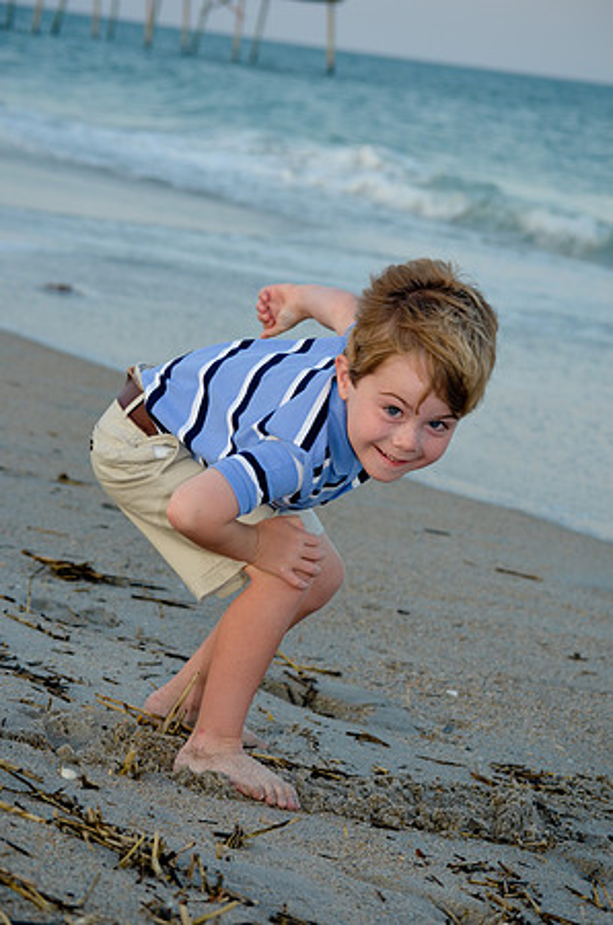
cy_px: 462
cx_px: 306
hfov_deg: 13.0
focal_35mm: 105
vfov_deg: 19.5
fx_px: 2694
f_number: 5.6
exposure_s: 1/125
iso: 200
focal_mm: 70
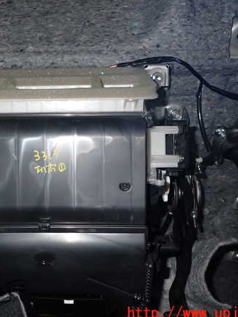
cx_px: 74
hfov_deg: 41.1
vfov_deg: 53.9
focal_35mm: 34
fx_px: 312
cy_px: 161
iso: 320
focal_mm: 4.5
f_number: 5.6
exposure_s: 1/30
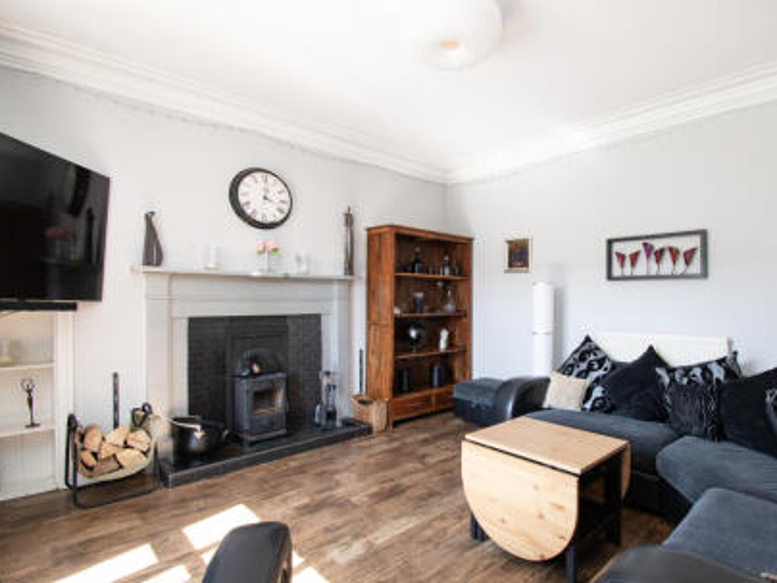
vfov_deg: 74.7
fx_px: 382
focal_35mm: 17
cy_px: 288
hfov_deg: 90.3
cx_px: 452
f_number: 8
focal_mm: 10
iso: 320
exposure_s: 1/8
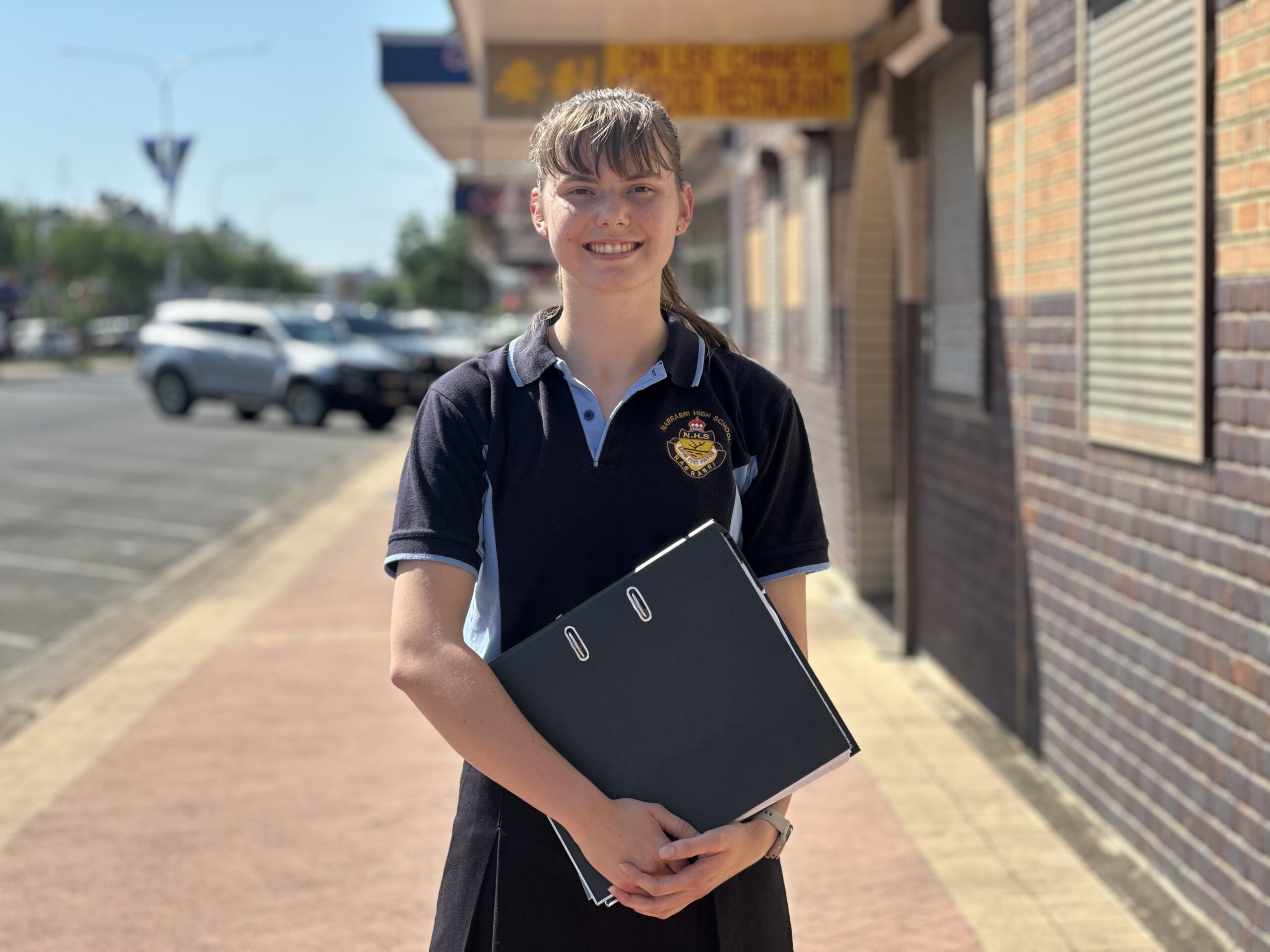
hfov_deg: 25.3
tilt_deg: -1.3
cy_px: 476
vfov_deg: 19.1
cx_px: 635
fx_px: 2825
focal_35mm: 77
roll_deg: +0.0
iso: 32
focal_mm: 9
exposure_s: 1/451
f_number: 2.8
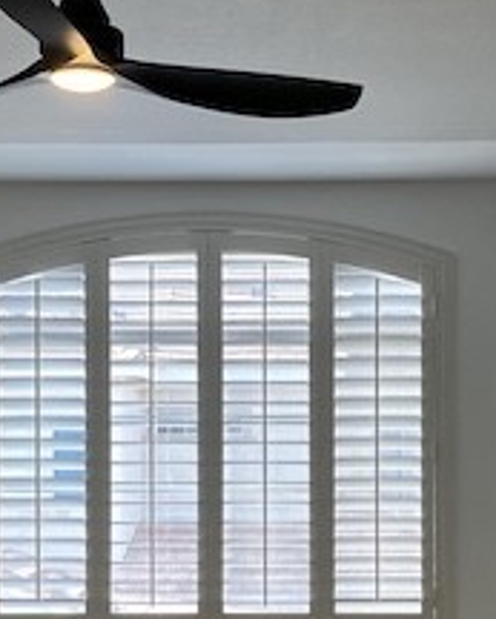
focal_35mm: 76
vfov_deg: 24.7
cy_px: 490
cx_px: 318
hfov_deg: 20.1
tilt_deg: +0.0
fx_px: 1394
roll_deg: +0.6
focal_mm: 3.99
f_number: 1.8
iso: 64
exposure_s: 1/120
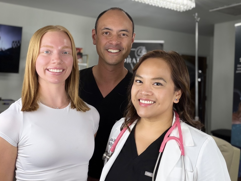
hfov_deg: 47.8
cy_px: 68
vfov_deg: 36.6
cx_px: 109
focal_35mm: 39
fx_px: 272
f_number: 1.9
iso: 50
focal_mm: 2.71
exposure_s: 1/60
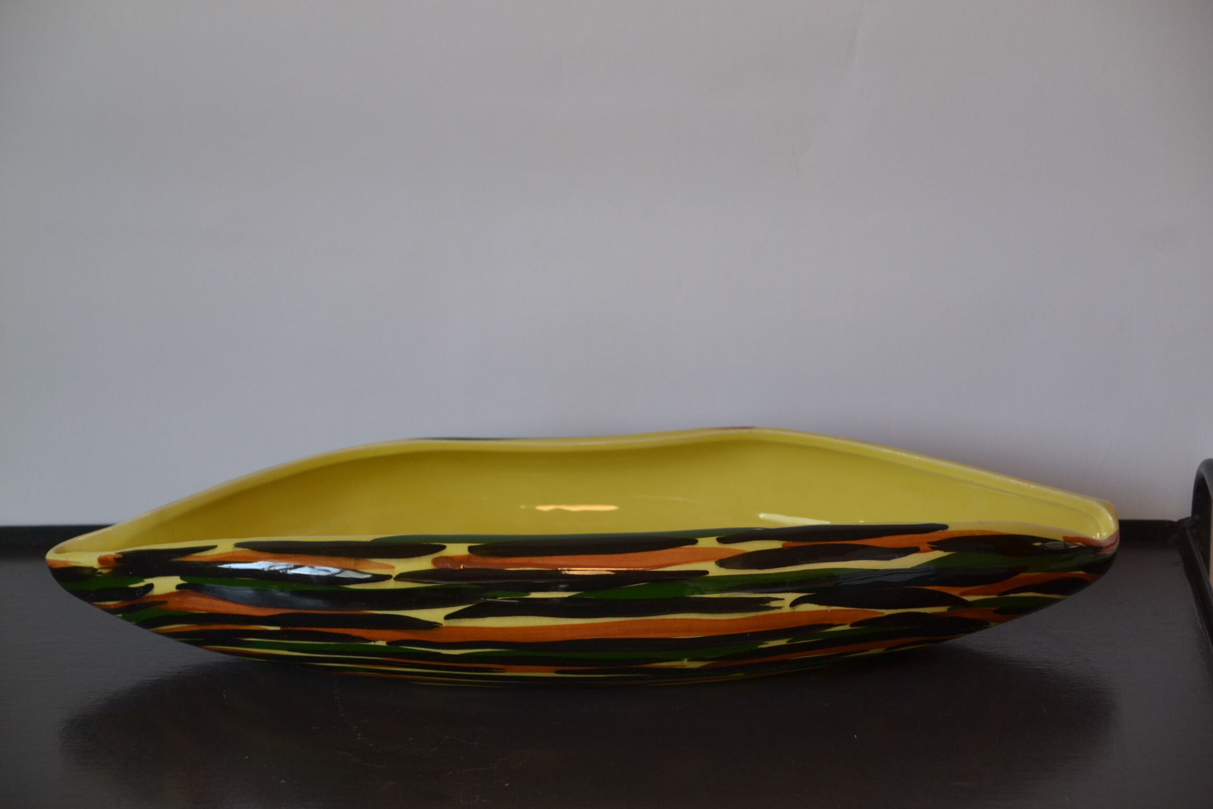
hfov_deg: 20.9
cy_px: 404
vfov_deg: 14.0
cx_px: 606
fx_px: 3285
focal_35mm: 98
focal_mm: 65
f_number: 5
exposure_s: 1/60
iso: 500
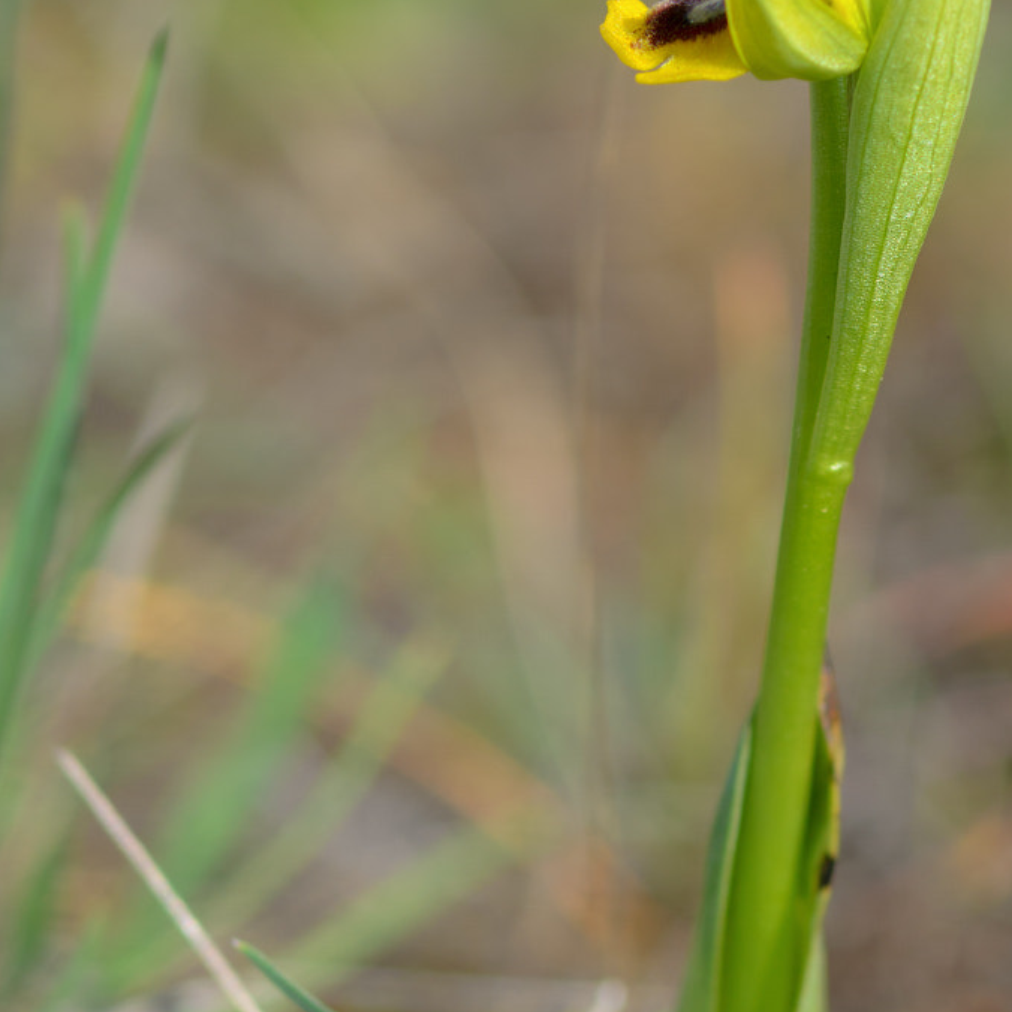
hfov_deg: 5.5
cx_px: 653
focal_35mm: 317
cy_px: 307
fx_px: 10485
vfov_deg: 5.5
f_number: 5.6
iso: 100
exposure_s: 1/500
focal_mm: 105
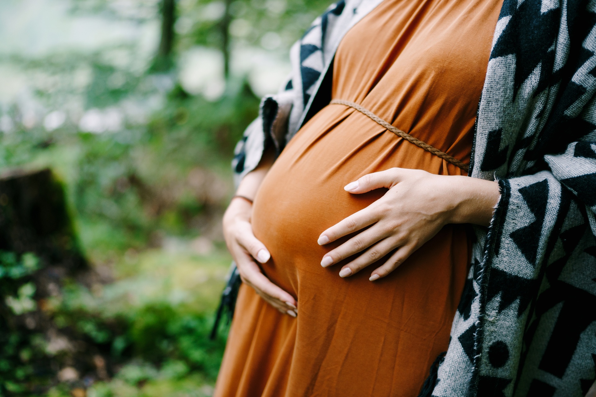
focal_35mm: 35
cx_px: 298
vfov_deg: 37.9
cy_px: 198
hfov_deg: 54.4
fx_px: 579
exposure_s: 1/500
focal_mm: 35
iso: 1000
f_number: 1.4
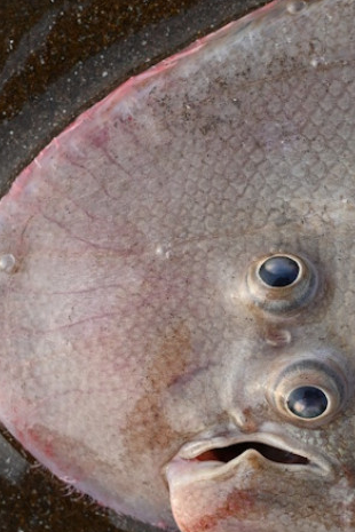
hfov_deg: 10.0
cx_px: 285
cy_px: 327
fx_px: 2026
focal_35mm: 137
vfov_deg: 15.0
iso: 800
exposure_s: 1/200
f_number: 13
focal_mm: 40
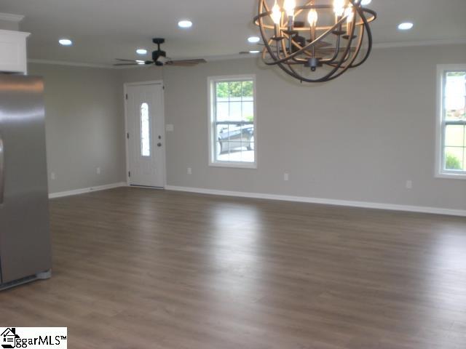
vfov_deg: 37.7
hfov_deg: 49.0
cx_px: 233
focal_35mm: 38
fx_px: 512
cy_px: 174
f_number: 3.1
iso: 200
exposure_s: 1/80
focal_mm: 6.3
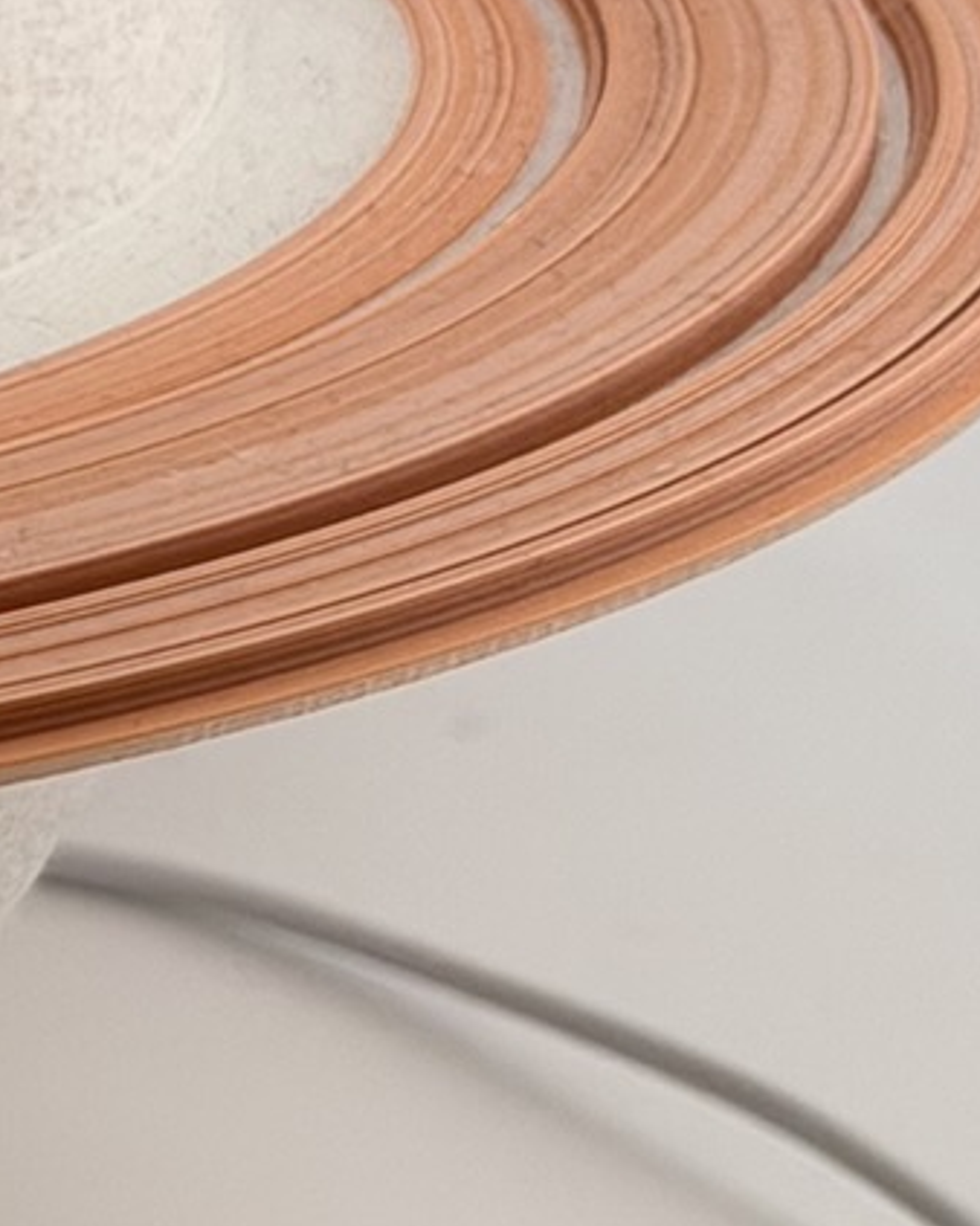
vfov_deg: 8.5
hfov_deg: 6.6
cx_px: -1052
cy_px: 206
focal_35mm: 227
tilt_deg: -9.2
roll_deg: -0.5
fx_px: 8236
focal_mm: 6.76
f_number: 1.78
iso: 64
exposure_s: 1/1715
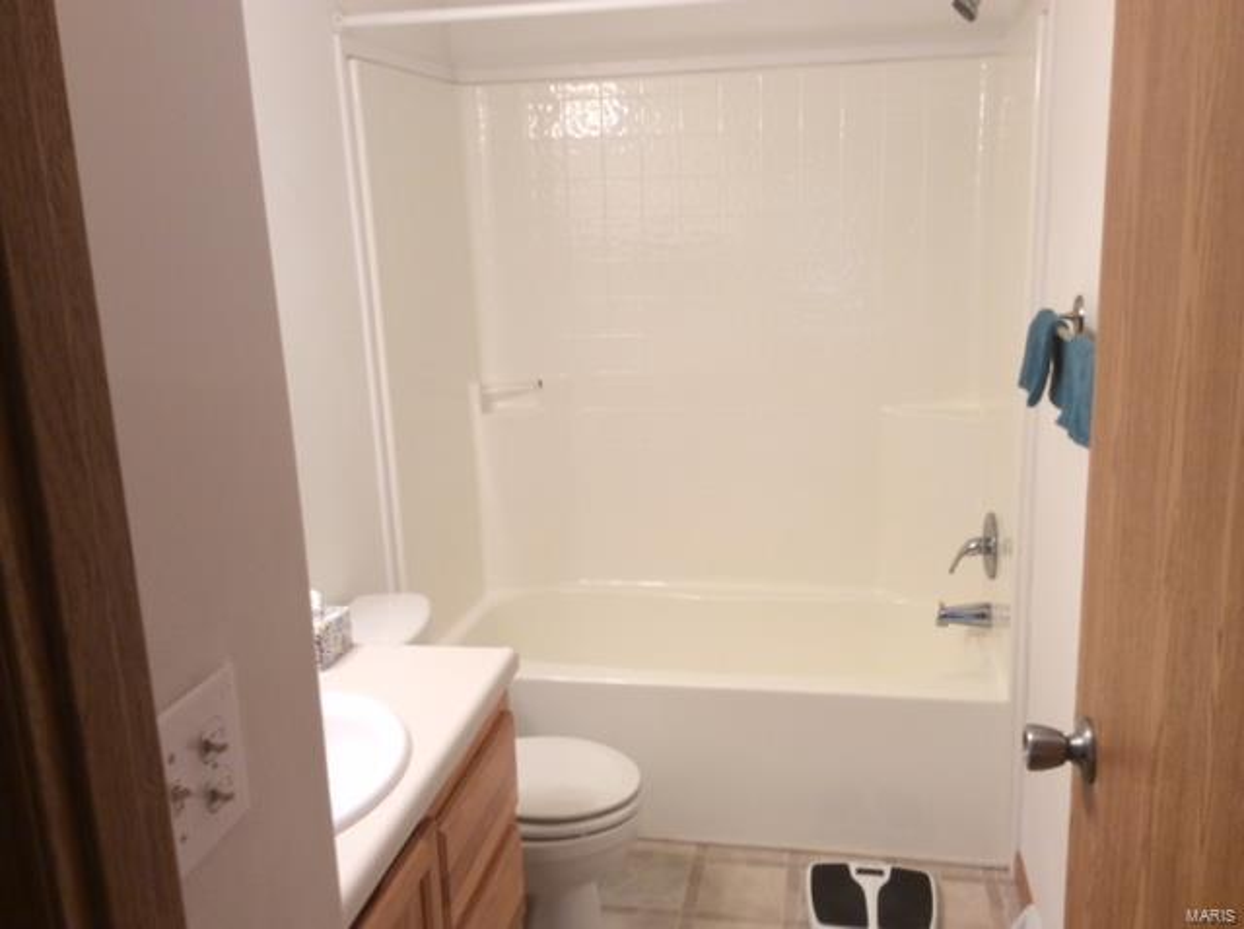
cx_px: 622
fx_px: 1148
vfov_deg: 44.1
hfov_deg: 56.9
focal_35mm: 32
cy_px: 464
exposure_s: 1/24
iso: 40
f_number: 2.4
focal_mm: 3.3
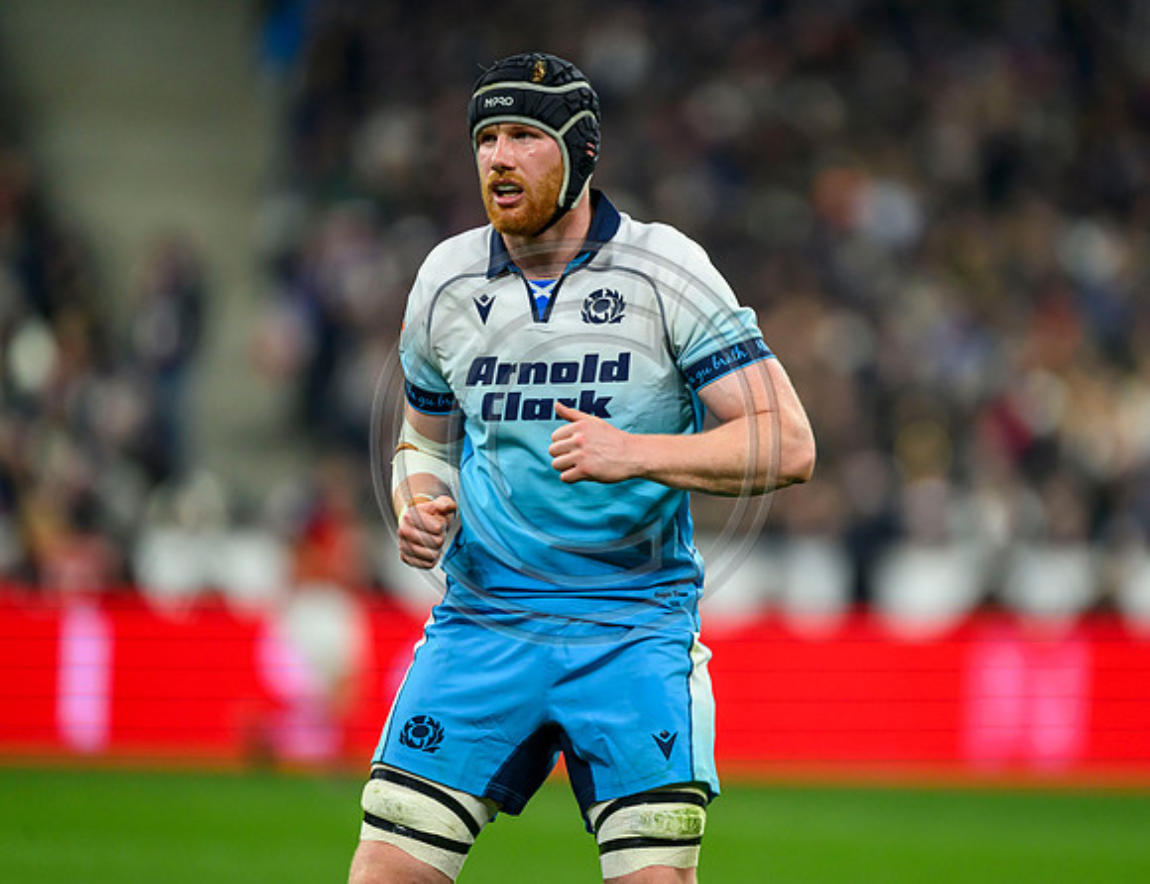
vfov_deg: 2.5
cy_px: 442
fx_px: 20655
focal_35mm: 616
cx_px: 664
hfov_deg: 3.2
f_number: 4
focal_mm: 560
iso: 3200
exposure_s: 1/1600
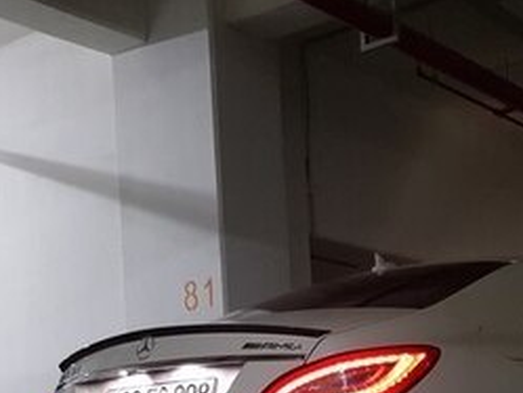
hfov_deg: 27.6
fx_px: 1043
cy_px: 468
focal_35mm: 69
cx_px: 416
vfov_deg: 20.0
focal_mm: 4.3
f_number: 1.7
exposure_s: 1/10
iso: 500
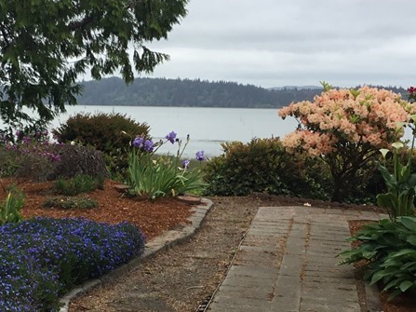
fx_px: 853
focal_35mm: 71
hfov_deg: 27.1
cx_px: 120
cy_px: 168
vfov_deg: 20.7
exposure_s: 1/721
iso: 25
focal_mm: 3.3
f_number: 2.4
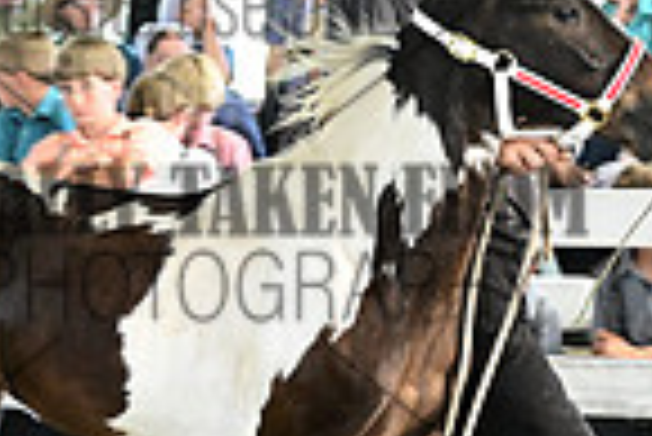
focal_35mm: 148
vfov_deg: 9.3
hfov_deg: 13.8
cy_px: 236
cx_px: 198
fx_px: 2683
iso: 6400
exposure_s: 1/300
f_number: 4
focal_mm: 37
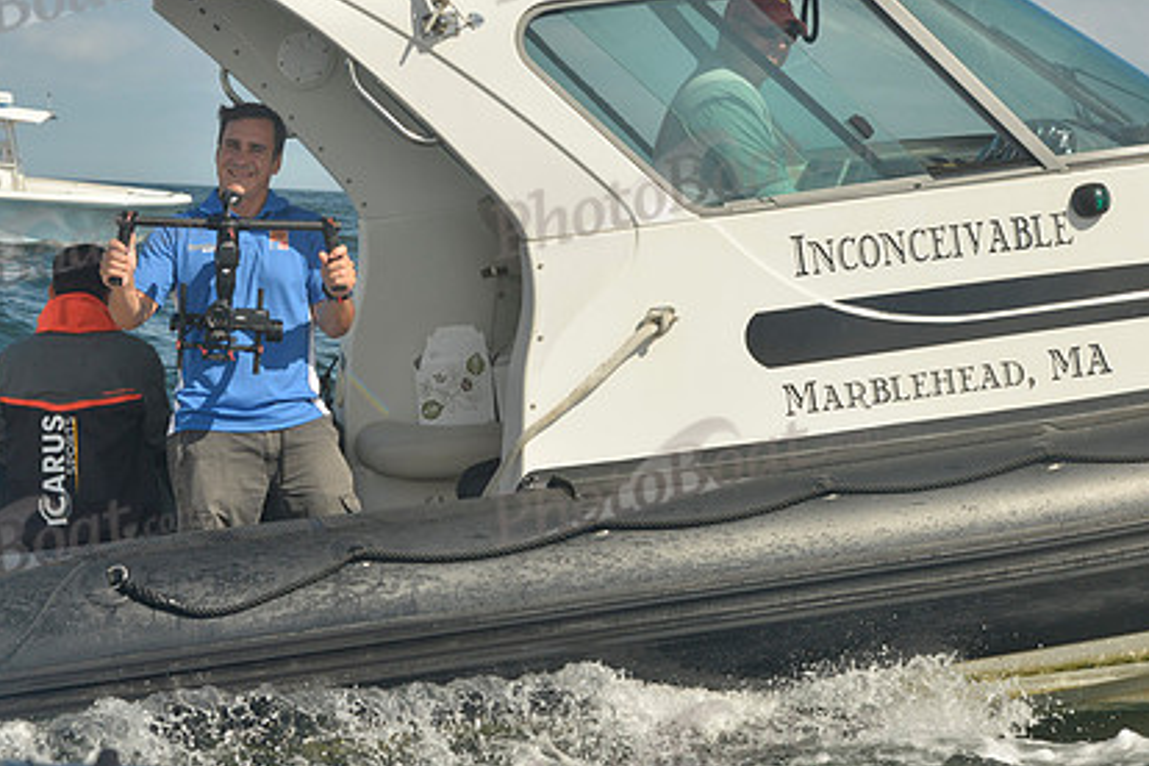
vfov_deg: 14.0
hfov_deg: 20.7
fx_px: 3128
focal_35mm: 98
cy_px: 371
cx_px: 350
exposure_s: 1/1250
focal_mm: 70
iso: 400
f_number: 10
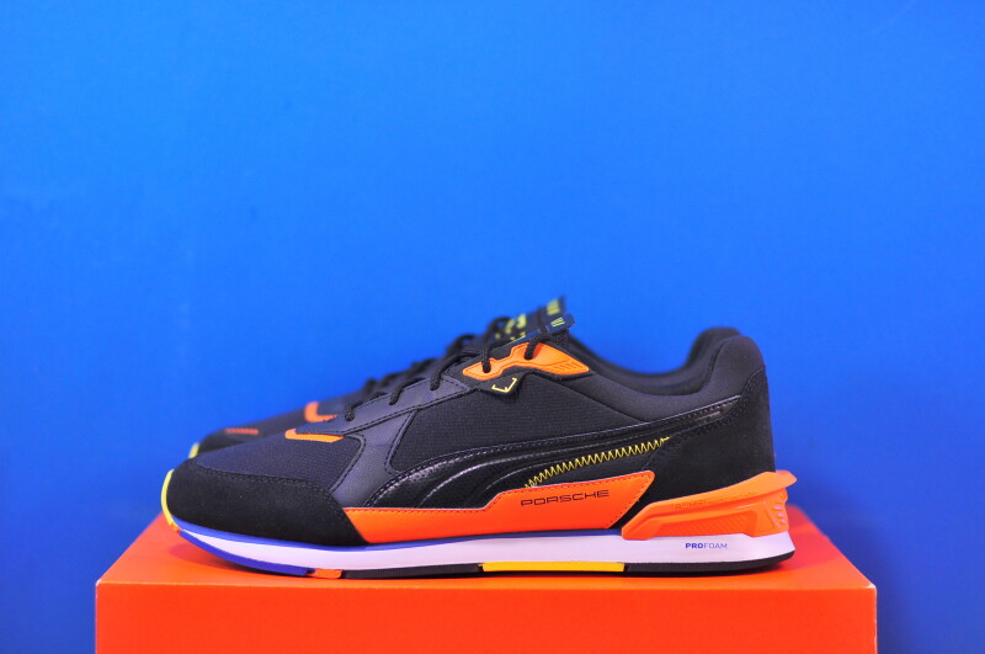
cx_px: 492
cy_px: 327
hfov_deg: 27.0
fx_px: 2049
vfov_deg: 18.1
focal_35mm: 75
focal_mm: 50
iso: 250
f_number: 2.2
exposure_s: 1/320
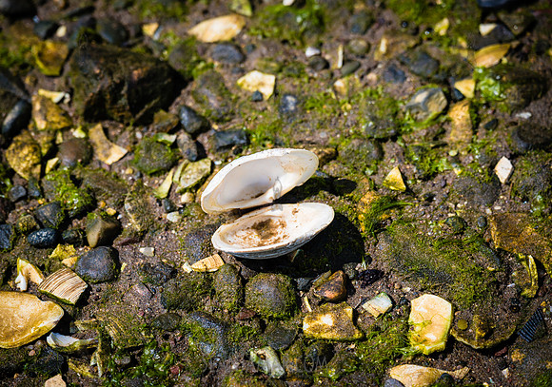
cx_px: 242
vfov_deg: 8.6
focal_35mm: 165
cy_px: 206
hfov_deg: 12.2
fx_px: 2578
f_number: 4
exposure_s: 1/640
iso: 80
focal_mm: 150
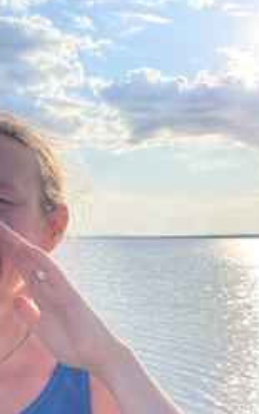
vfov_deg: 39.9
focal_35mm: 50
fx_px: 565
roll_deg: -0.8
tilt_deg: -4.6
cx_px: -12
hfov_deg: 24.4
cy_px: 272
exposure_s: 1/4000
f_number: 1.6
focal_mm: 4.2
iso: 32
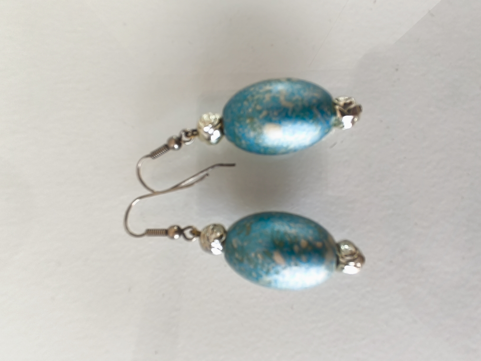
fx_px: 320
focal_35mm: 23
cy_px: 180
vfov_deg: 58.9
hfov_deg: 73.9
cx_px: 240
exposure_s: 1/30
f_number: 2.2
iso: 50
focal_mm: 1.65
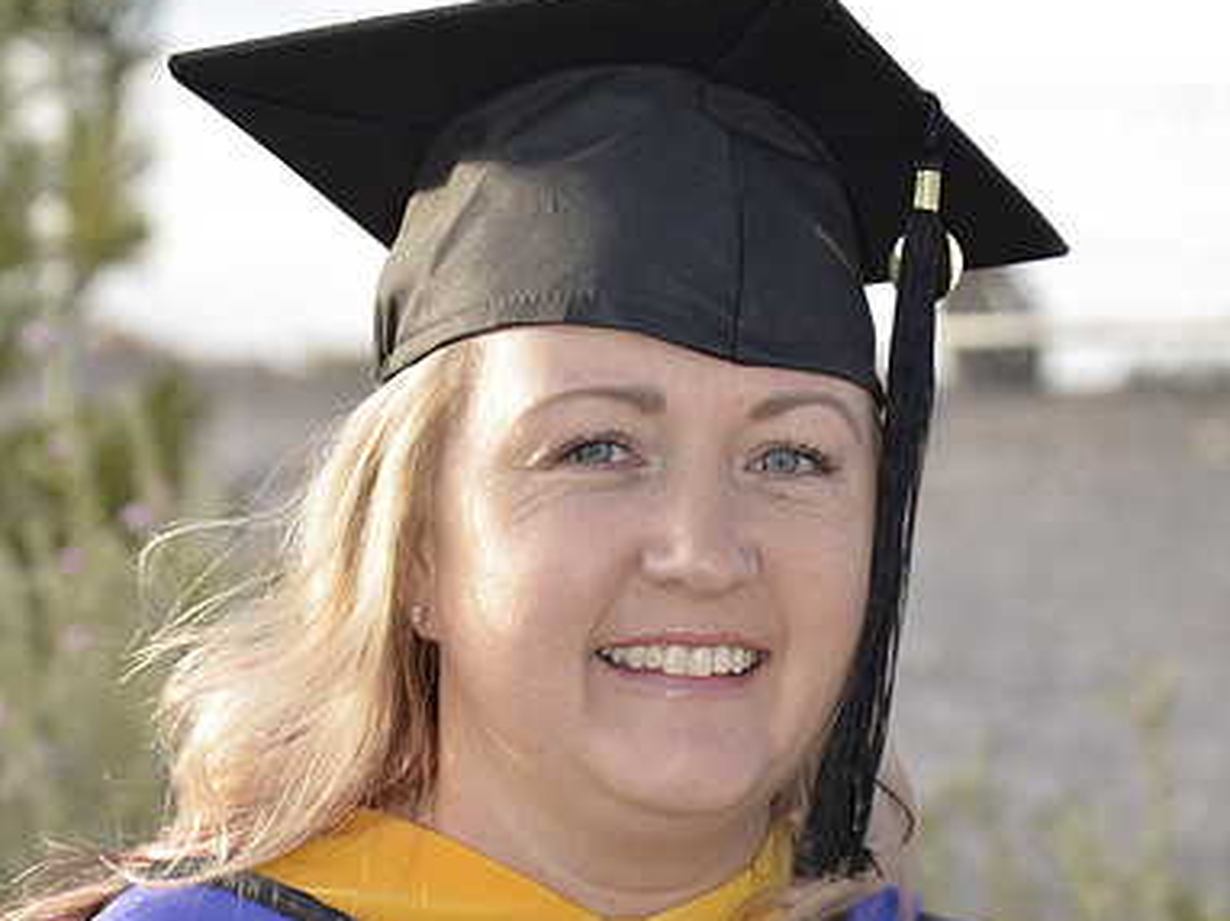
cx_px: 615
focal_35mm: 153
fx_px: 5433
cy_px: 708
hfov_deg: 12.9
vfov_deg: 9.7
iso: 100
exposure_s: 1/60
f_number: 4.8
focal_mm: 70
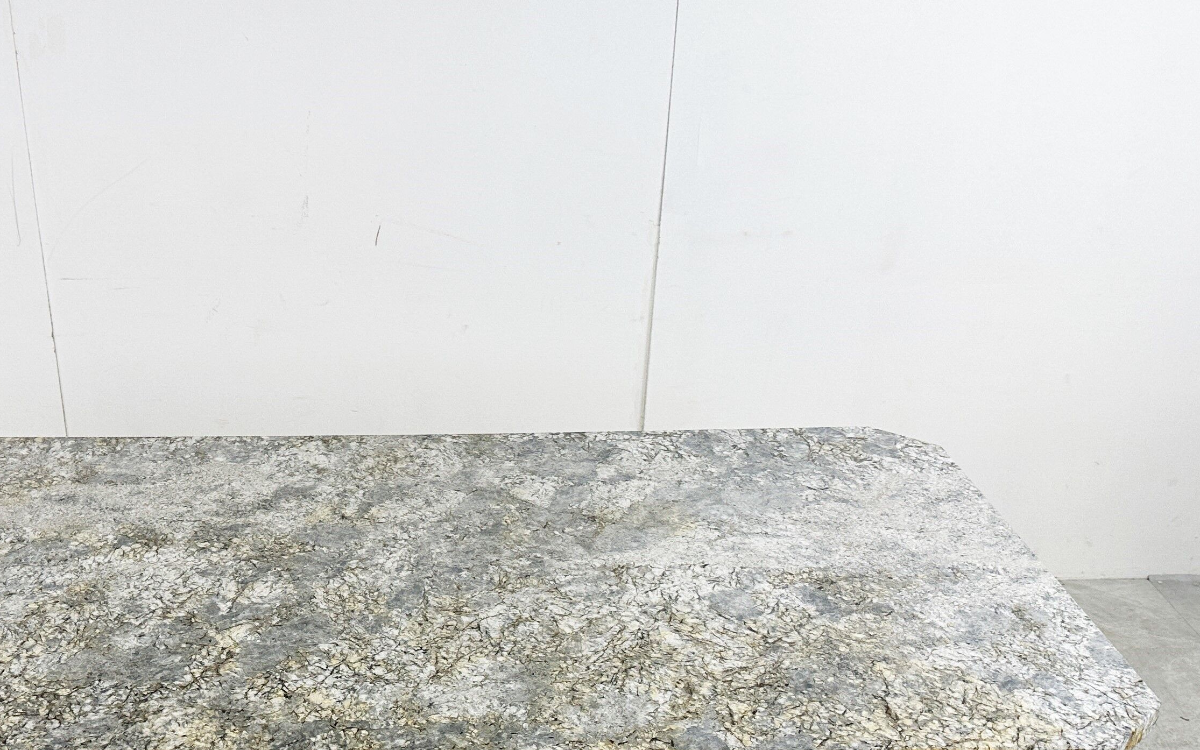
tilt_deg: -27.8
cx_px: 383
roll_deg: +0.7
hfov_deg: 42.8
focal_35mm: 46
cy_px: 590
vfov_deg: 27.5
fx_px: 1504
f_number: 1.78
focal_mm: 6.86
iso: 64
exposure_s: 1/162
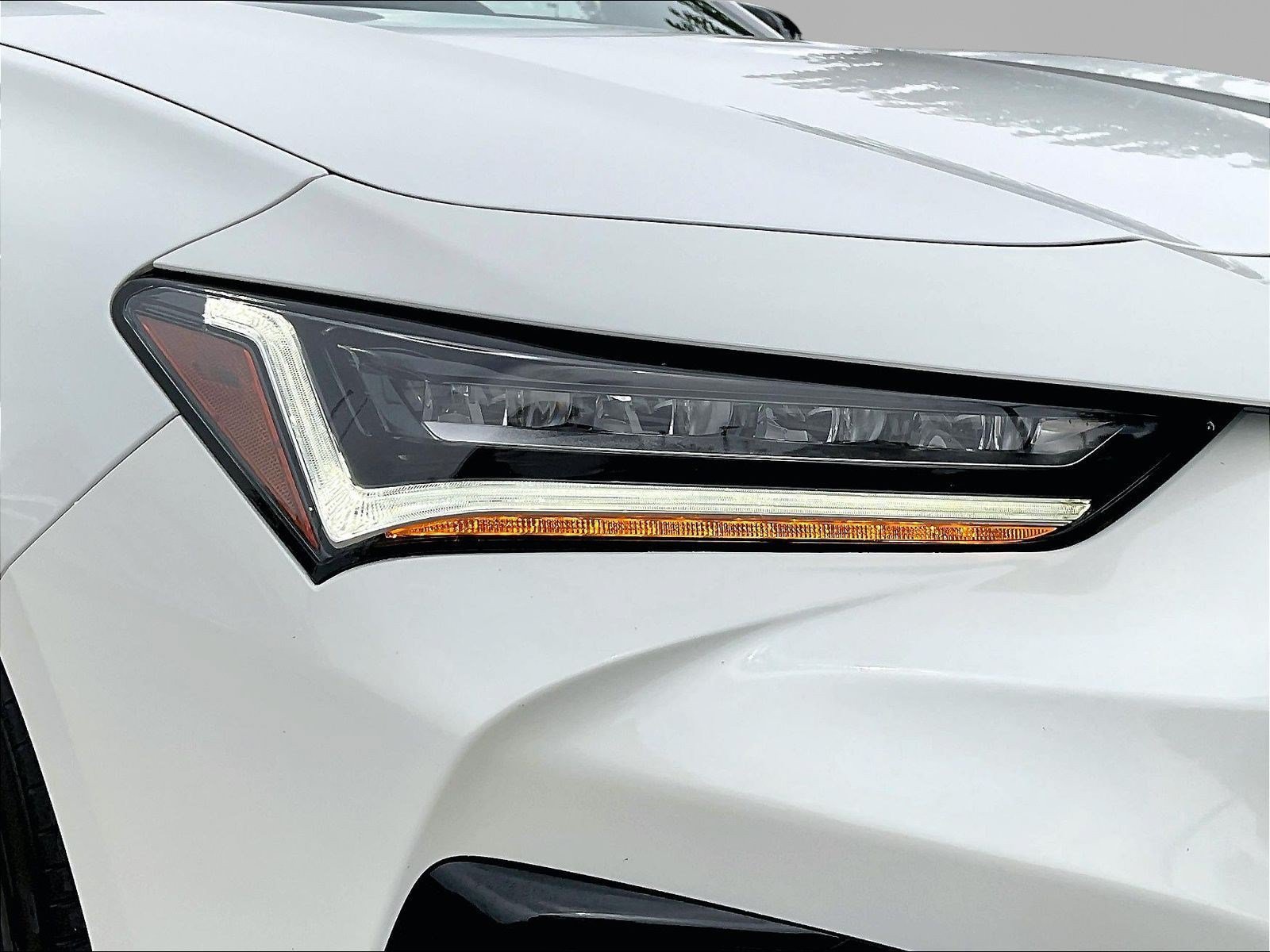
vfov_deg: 48.2
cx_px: 635
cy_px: 476
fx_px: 1064
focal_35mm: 29
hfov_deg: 61.7
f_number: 1.8
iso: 16
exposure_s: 1/3125
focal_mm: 3
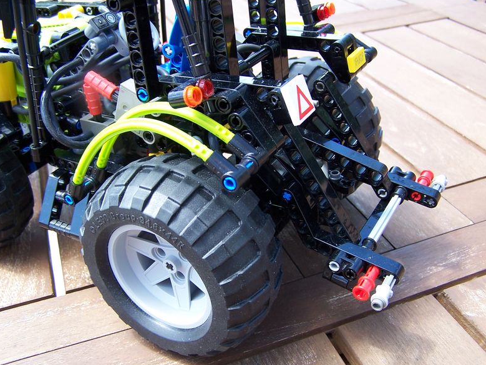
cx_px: 246
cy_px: 184
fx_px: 548
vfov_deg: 36.8
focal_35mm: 39
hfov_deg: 47.8
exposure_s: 1/125
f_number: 2.8
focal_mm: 6.3
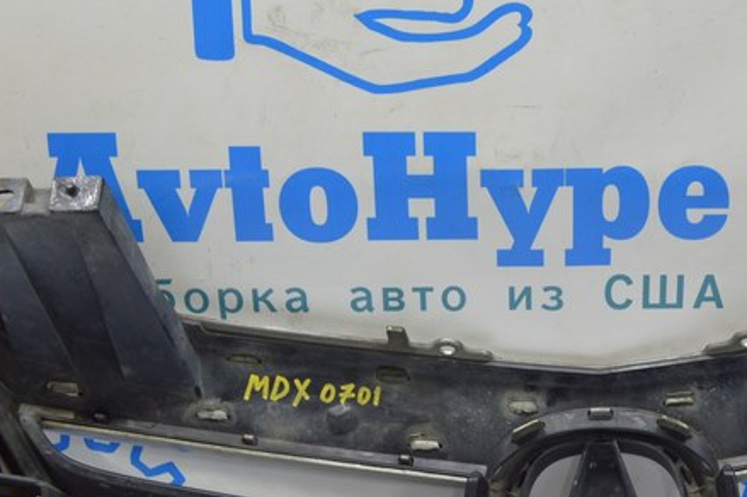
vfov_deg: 17.6
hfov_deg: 25.9
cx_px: 587
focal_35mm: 77
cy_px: 358
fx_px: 1597
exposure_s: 1/20
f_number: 5.6
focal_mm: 22
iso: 400
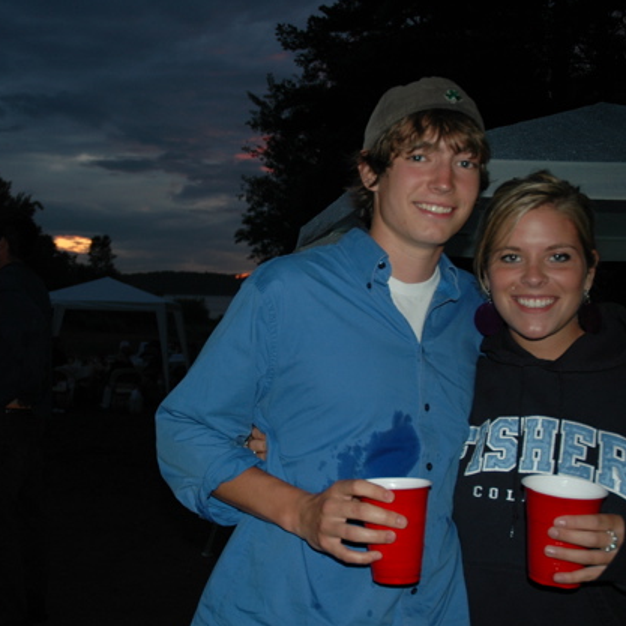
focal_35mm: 43
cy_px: 313
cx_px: 218
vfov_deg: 39.2
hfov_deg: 38.8
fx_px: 880
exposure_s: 1/60
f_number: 3.8
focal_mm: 22
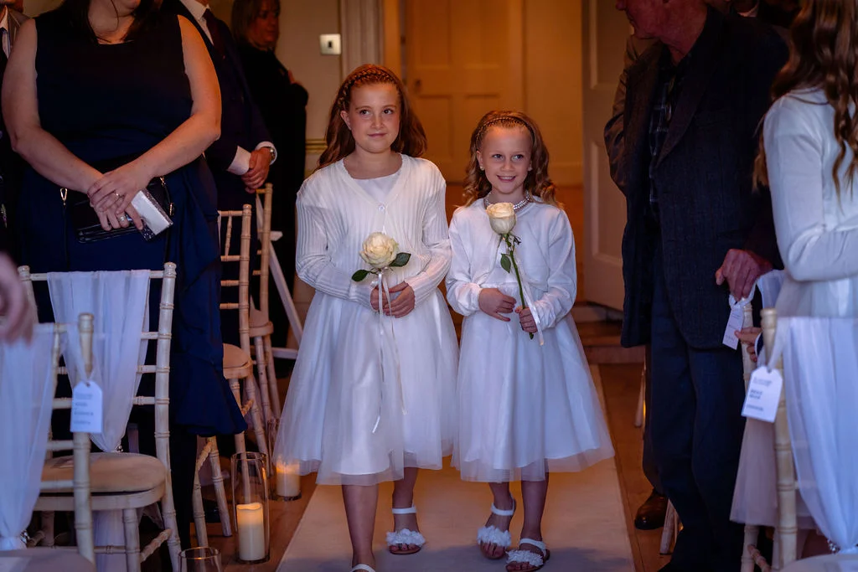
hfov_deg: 27.0
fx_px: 1788
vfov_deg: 18.2
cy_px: 286
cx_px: 429
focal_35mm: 75
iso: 1000
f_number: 2.8
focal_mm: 75
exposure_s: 1/200
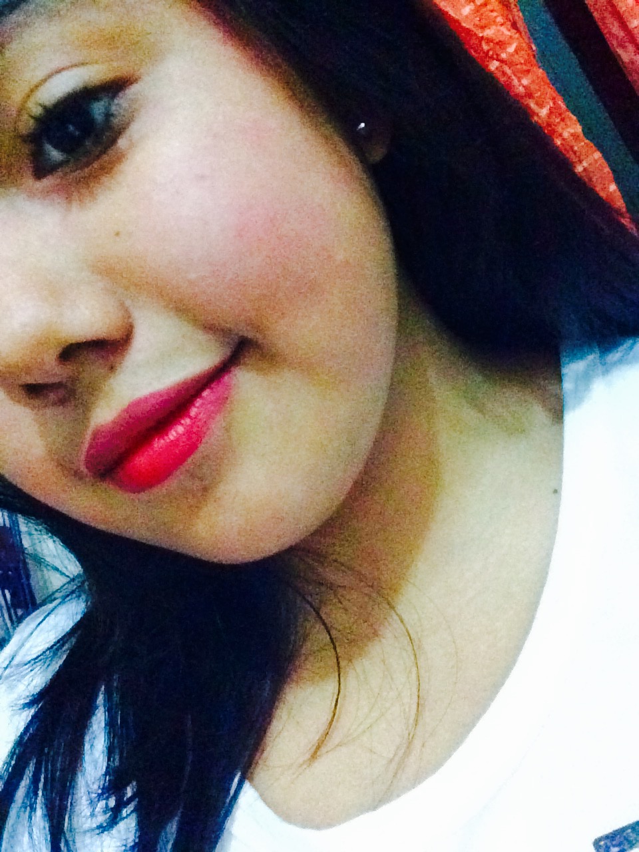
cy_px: 426
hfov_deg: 45.4
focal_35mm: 31
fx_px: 763
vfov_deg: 58.4
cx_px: 320
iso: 1250
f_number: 2.4
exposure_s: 1/15
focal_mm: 2.15
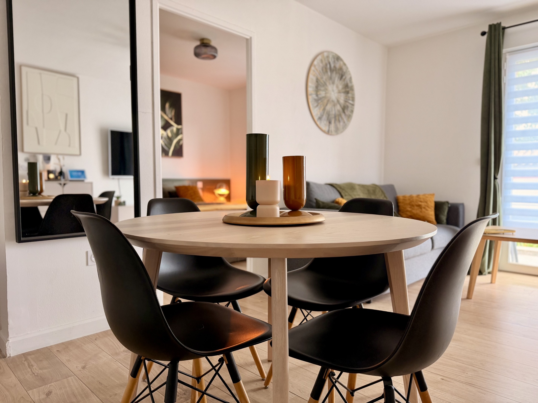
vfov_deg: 56.8
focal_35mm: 24
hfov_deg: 71.6
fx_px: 373
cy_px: 202
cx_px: 269
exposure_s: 1/83
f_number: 1.78
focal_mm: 6.76
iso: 200
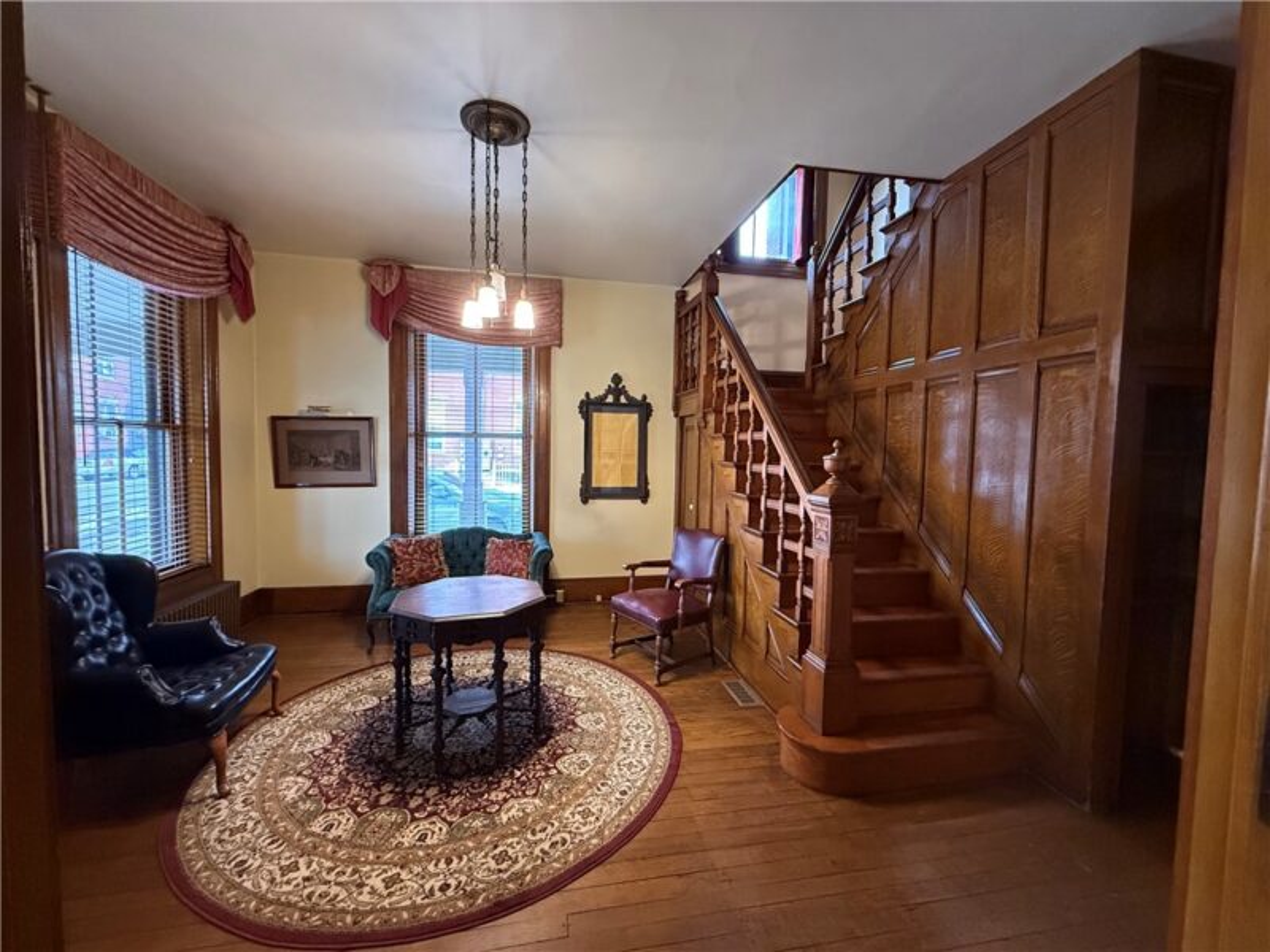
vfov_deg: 85.7
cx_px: 635
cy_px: 476
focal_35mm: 14
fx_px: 514
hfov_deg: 102.1
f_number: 2.2
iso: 800
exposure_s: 1/60
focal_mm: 2.22
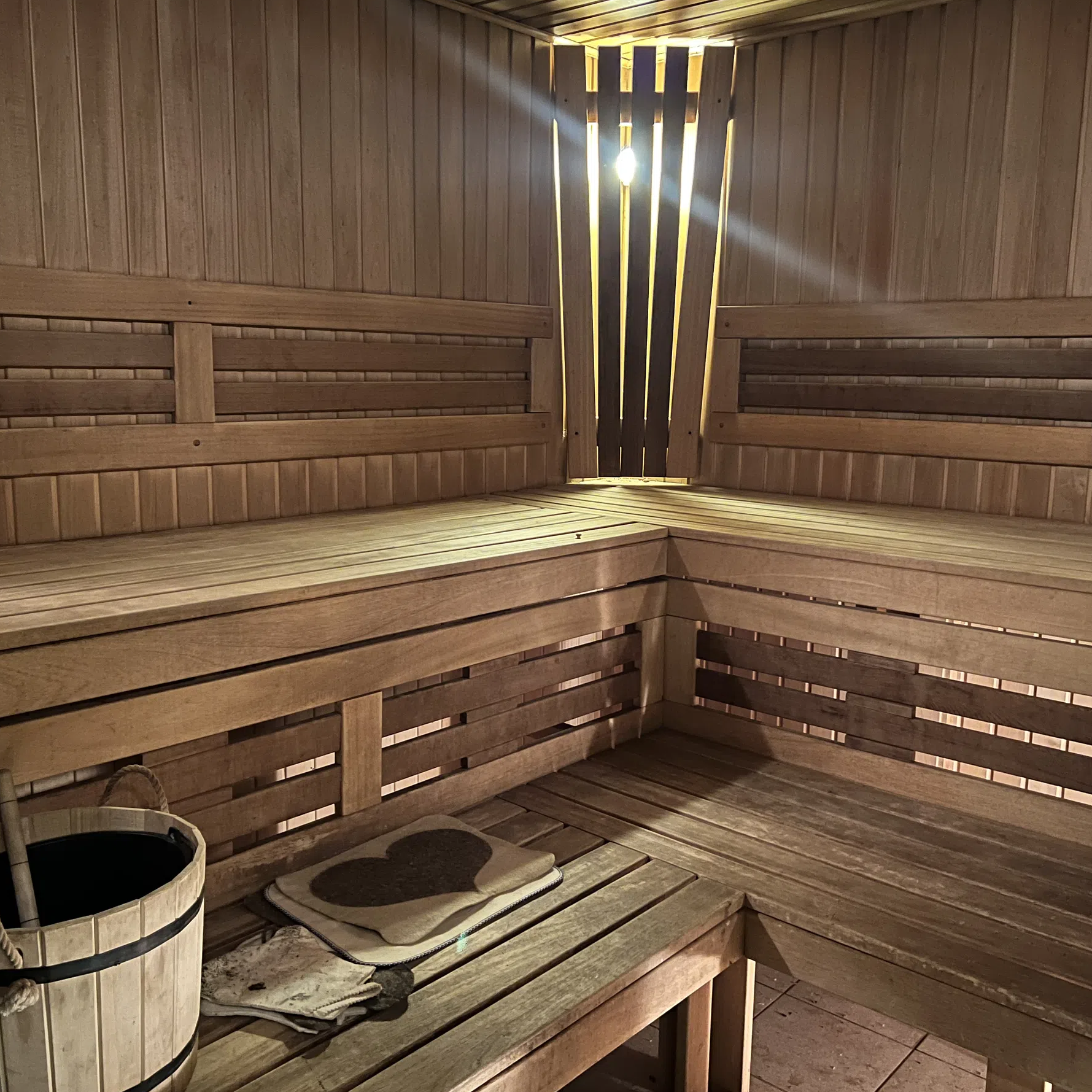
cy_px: 549
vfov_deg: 52.5
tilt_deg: -9.1
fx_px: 1106
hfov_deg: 52.5
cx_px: 526
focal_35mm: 31
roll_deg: -0.4
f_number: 1.5
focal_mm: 5.7
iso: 640
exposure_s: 1/10
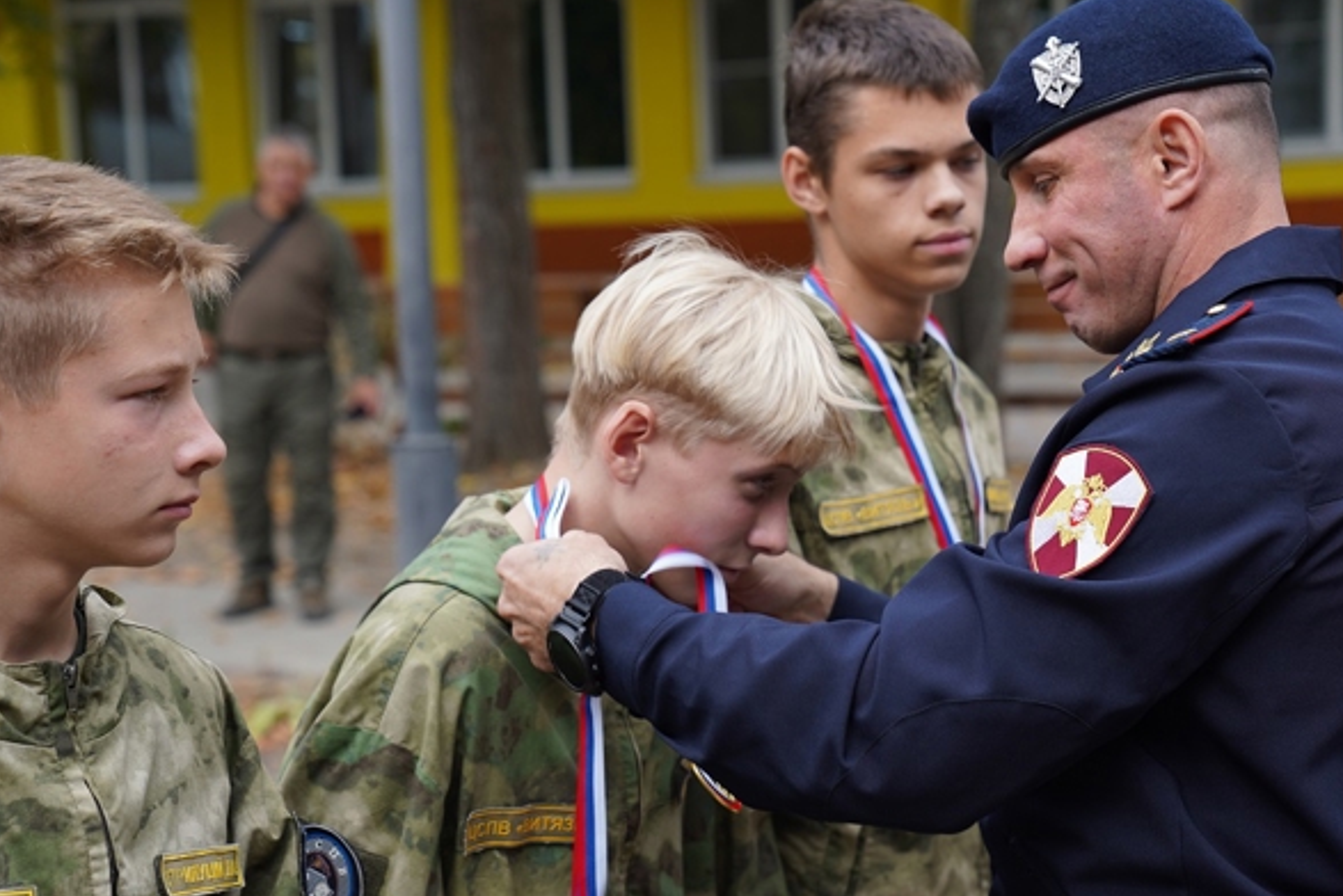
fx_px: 3098
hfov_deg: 24.4
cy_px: 535
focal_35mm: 83
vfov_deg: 16.5
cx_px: 798
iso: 100
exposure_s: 1/200
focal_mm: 65
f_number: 4.5
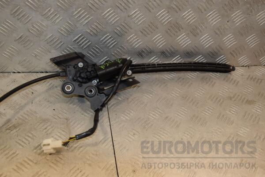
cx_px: 132
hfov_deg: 41.1
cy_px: 88
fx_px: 353
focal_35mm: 48
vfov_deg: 28.1
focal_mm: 32
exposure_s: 1/200
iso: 800
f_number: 6.3
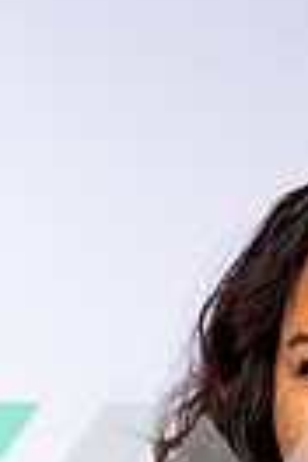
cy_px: 760
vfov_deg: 9.0
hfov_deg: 6.2
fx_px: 2836
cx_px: 354
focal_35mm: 221
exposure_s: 1/250
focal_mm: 65
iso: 200
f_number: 7.1
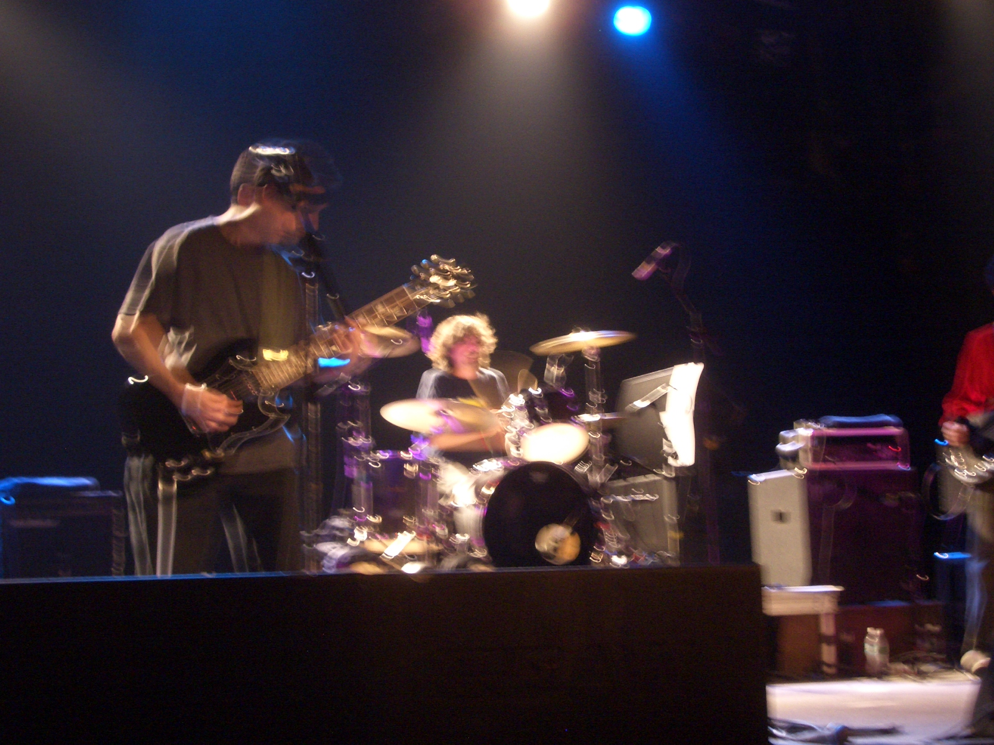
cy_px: 372
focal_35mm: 62
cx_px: 497
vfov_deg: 23.7
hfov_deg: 31.2
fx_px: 1780
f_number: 3.5
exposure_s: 1/8
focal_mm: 10.2
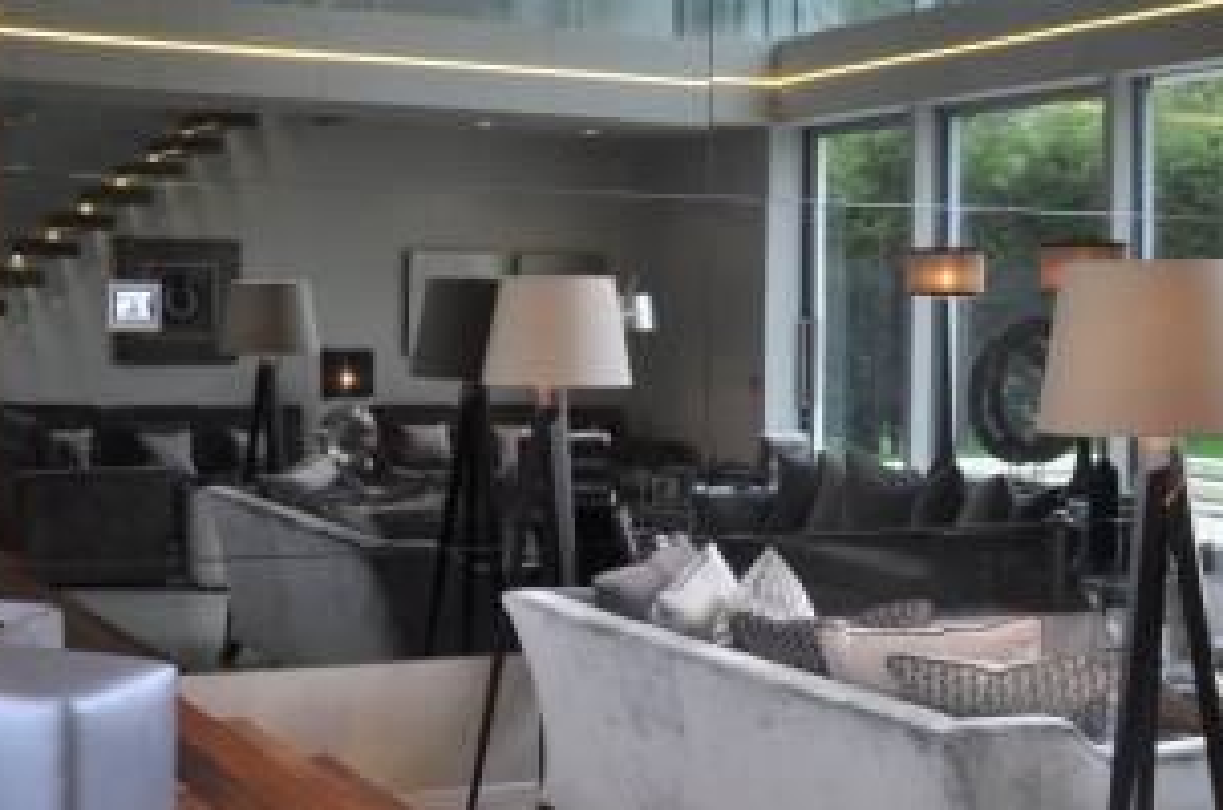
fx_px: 1898
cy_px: 300
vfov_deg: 24.0
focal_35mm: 56
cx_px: 425
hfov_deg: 35.4
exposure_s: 1.6
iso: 200
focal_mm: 22
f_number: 25
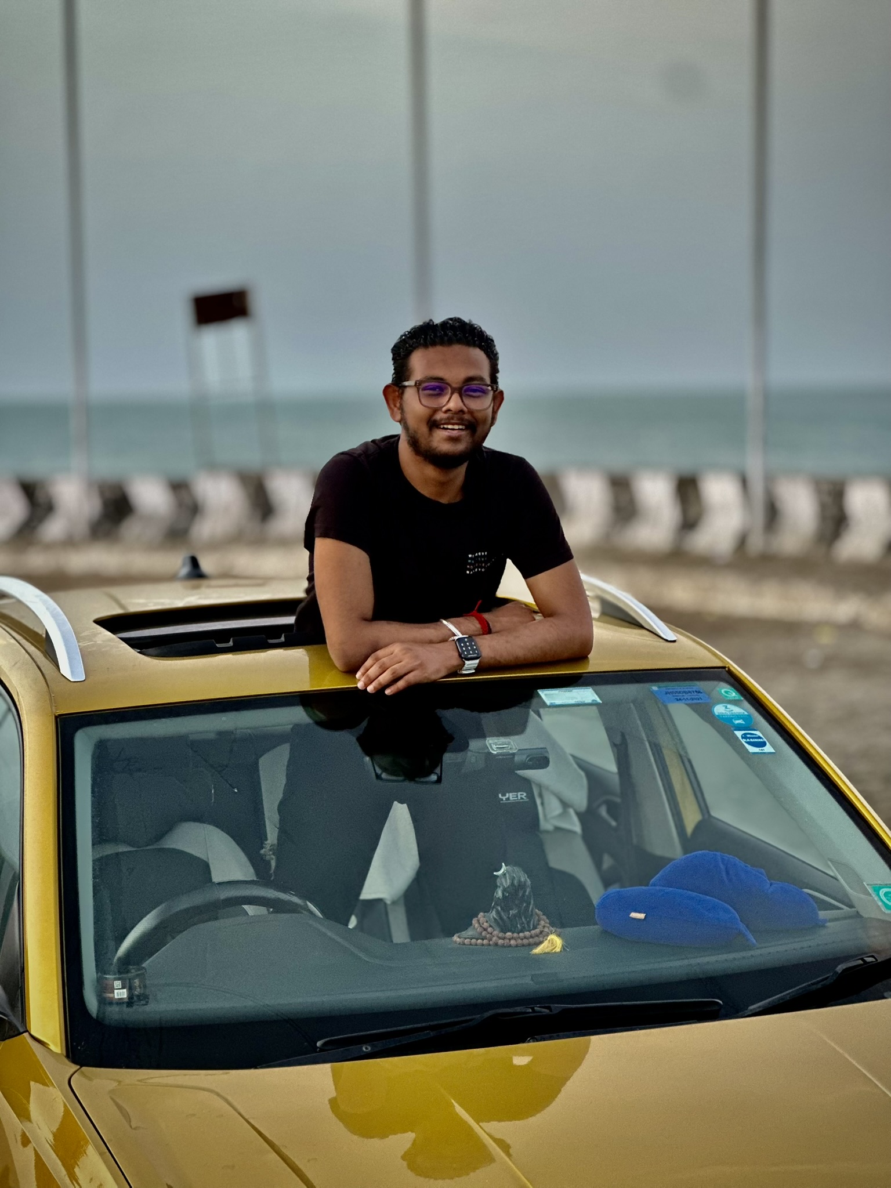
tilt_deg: -4.1
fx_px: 2643
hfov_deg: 19.1
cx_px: 446
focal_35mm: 77
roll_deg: +1.0
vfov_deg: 25.3
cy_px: 594
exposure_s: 1/40
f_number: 2.8
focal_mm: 9
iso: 160
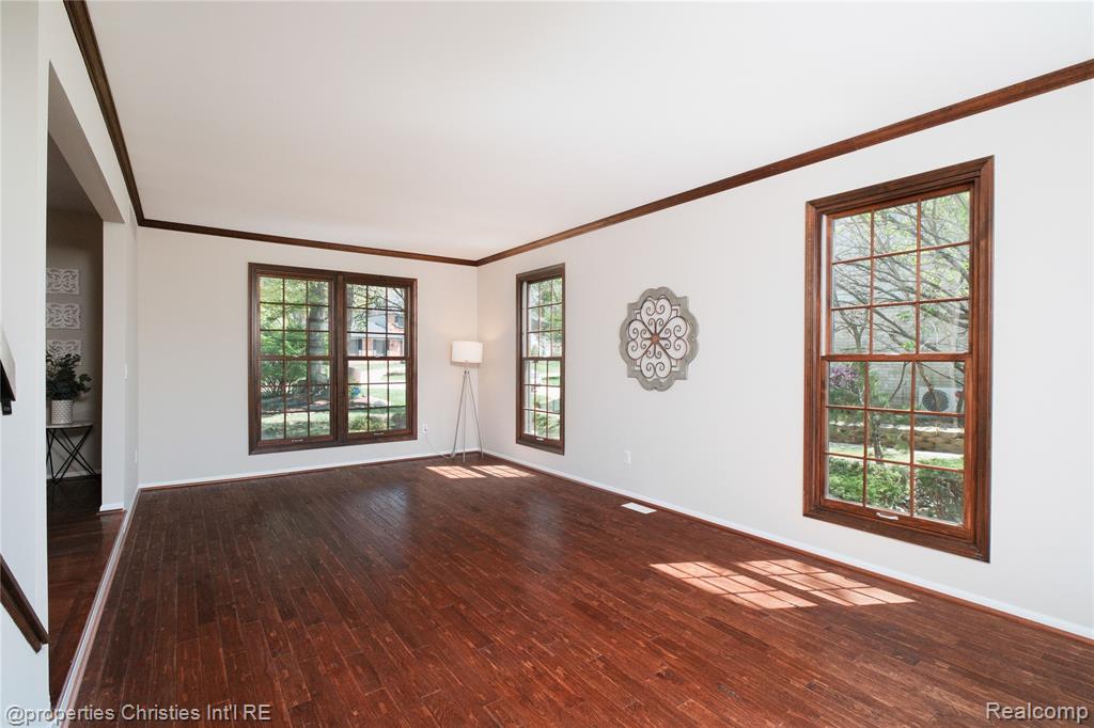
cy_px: 364
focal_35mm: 17
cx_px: 547
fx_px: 516
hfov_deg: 93.3
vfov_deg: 70.4
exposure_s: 1/250
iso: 800
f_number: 6.4
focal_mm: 11.3
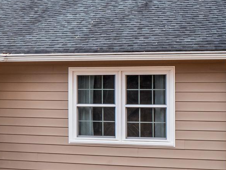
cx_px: -91
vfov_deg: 13.3
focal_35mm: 111
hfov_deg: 16.5
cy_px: 95
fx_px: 725
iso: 200
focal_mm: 16
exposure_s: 1/250
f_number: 7.1
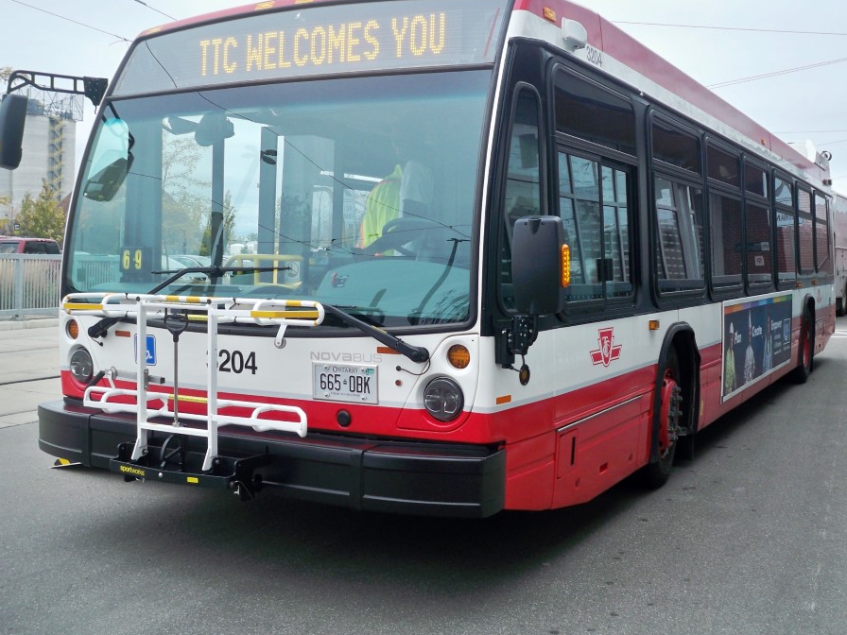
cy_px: 284
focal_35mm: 40
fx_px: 979
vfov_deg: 35.9
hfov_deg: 46.8
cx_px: 456
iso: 100
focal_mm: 6.3
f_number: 3.1
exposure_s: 1/160
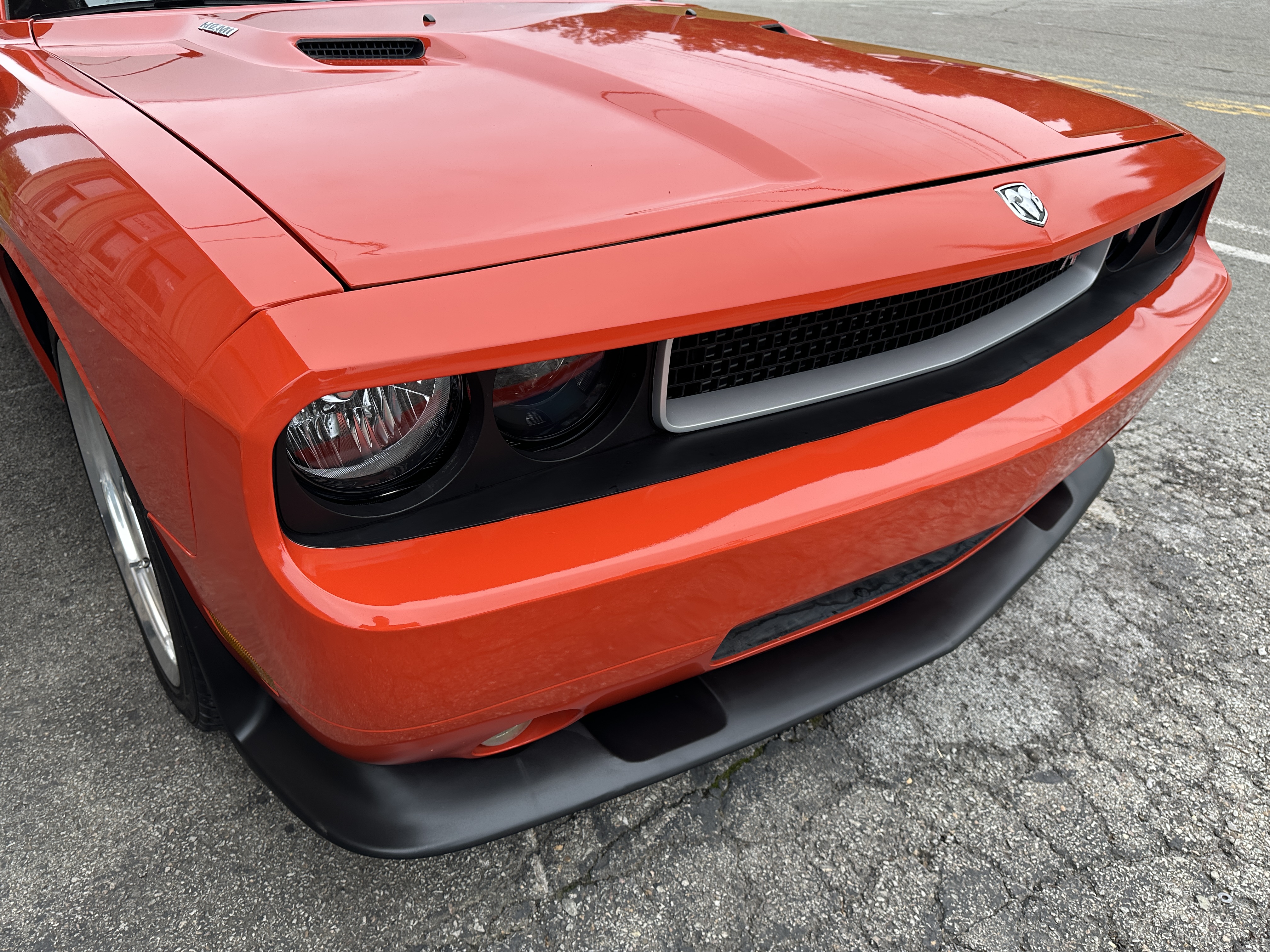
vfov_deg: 56.8
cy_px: 476
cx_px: 635
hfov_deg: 71.6
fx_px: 881
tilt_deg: -26.8
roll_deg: +1.7
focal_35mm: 24
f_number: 1.78
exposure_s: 1/240
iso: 64
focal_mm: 6.86
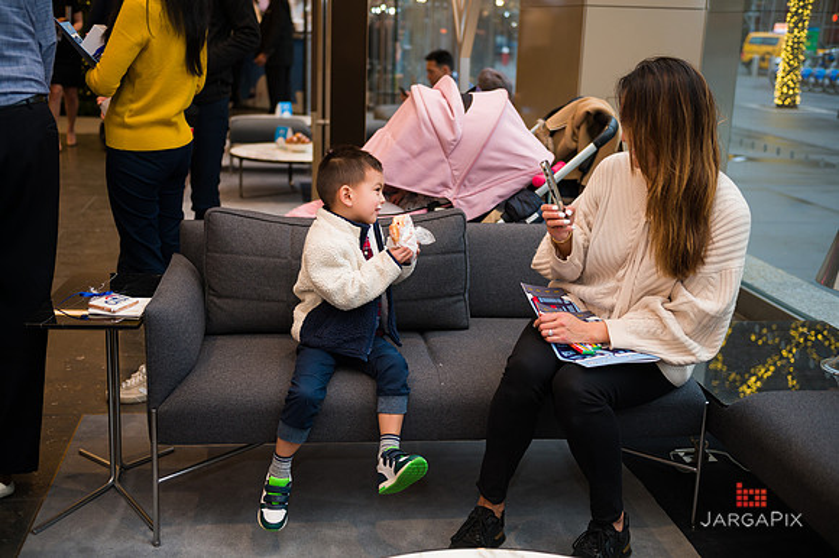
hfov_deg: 44.5
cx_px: 420
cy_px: 279
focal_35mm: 44
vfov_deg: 30.5
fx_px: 1025
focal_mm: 44
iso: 400
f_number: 3.2
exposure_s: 1/125
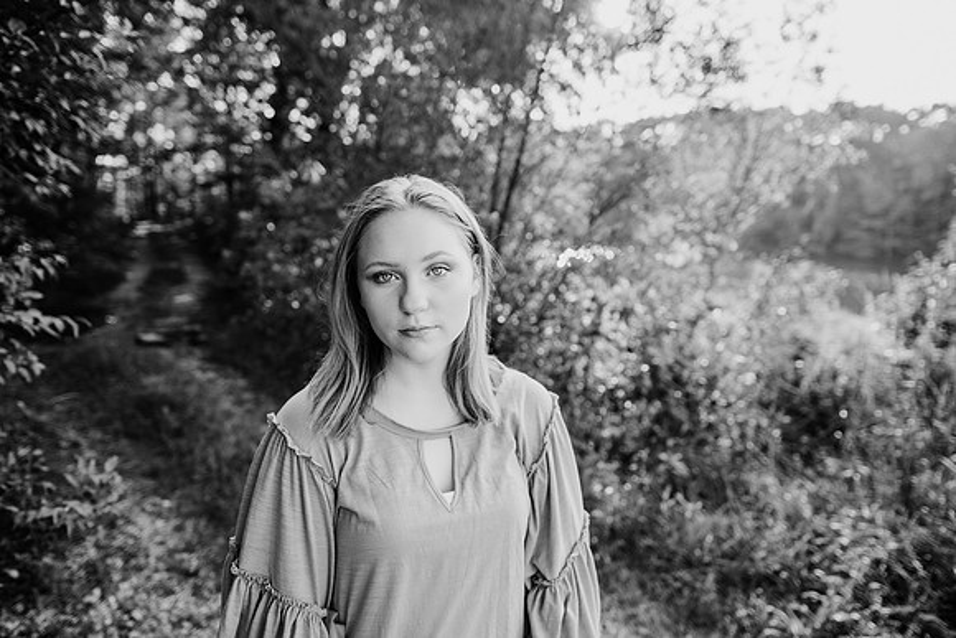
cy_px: 319
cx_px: 478
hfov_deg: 73.7
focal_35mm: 24
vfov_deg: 53.2
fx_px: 637
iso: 250
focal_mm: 24
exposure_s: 1/800
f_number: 2.8
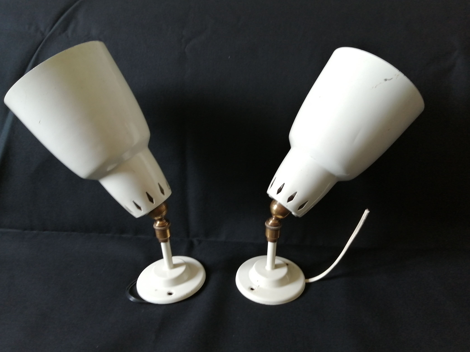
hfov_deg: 67.3
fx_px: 353
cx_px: 235
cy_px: 176
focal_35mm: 26
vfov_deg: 53.1
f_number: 1.8
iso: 100
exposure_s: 1/33.3
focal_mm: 3.46
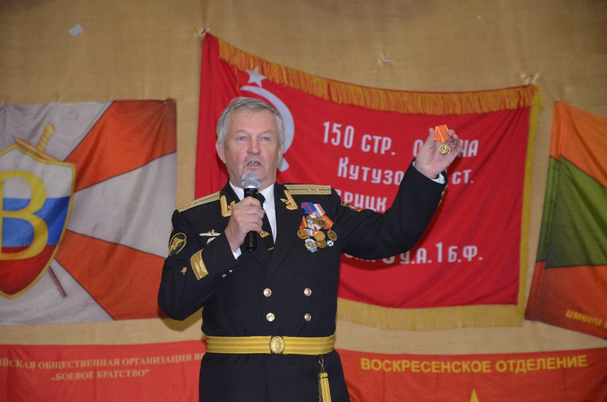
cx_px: 304
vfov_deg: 8.7
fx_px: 2650
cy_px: 201
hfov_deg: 13.1
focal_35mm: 158
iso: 3200
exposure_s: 1/60
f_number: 5.6
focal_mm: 105
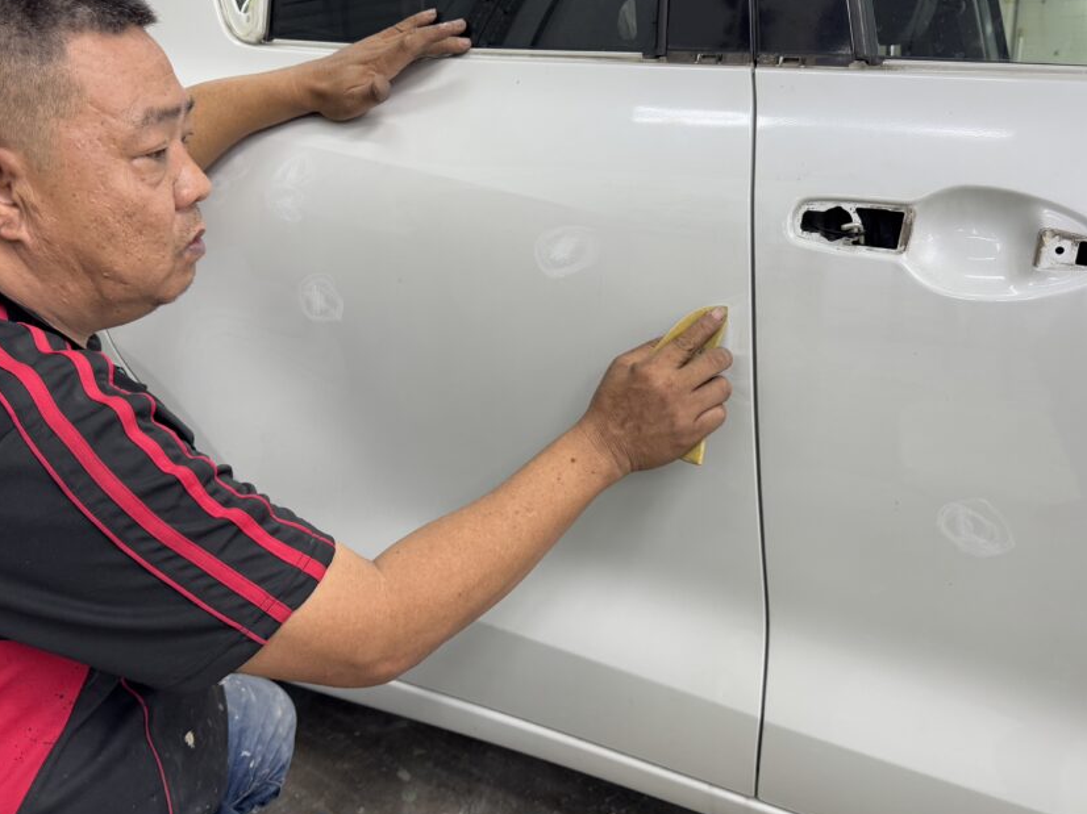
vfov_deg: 45.4
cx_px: 530
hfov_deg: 58.4
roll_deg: +2.1
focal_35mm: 31
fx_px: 973
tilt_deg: -17.1
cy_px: 391
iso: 160
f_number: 1.78
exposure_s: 1/100
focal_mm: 6.76
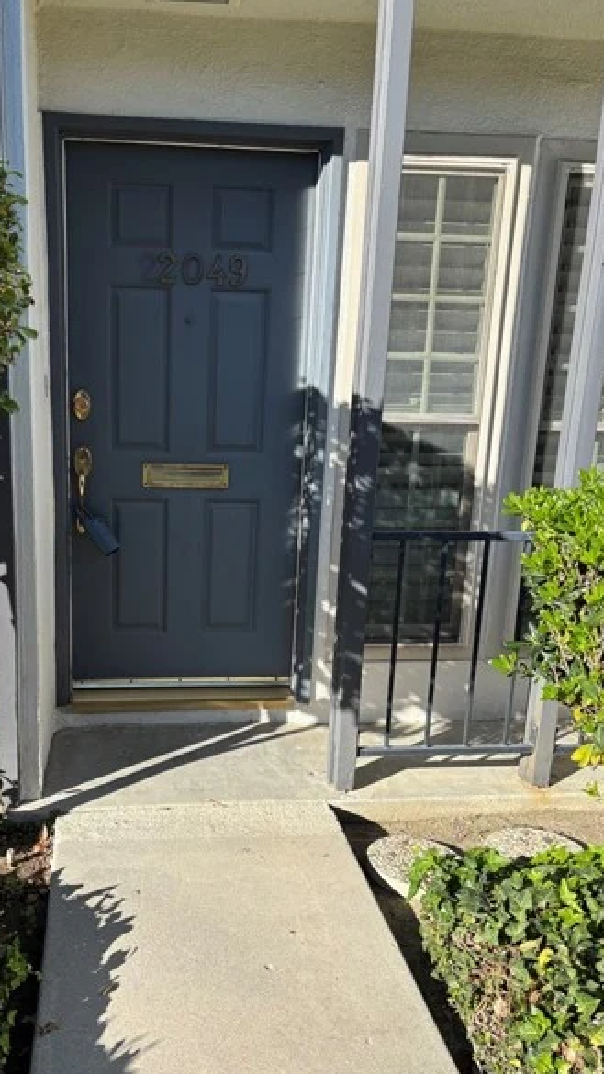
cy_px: 571
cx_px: 198
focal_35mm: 31
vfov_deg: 62.6
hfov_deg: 37.3
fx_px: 883
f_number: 1.6
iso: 50
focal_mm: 5.96
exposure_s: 1/1616
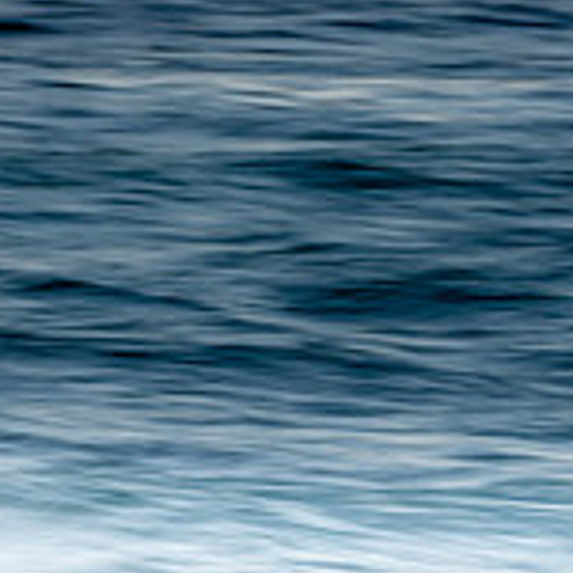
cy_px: 677
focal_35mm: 2447
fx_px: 45827
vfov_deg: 0.7
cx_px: 304
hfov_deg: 0.7
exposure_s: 1/15
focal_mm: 500
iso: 100
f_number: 13
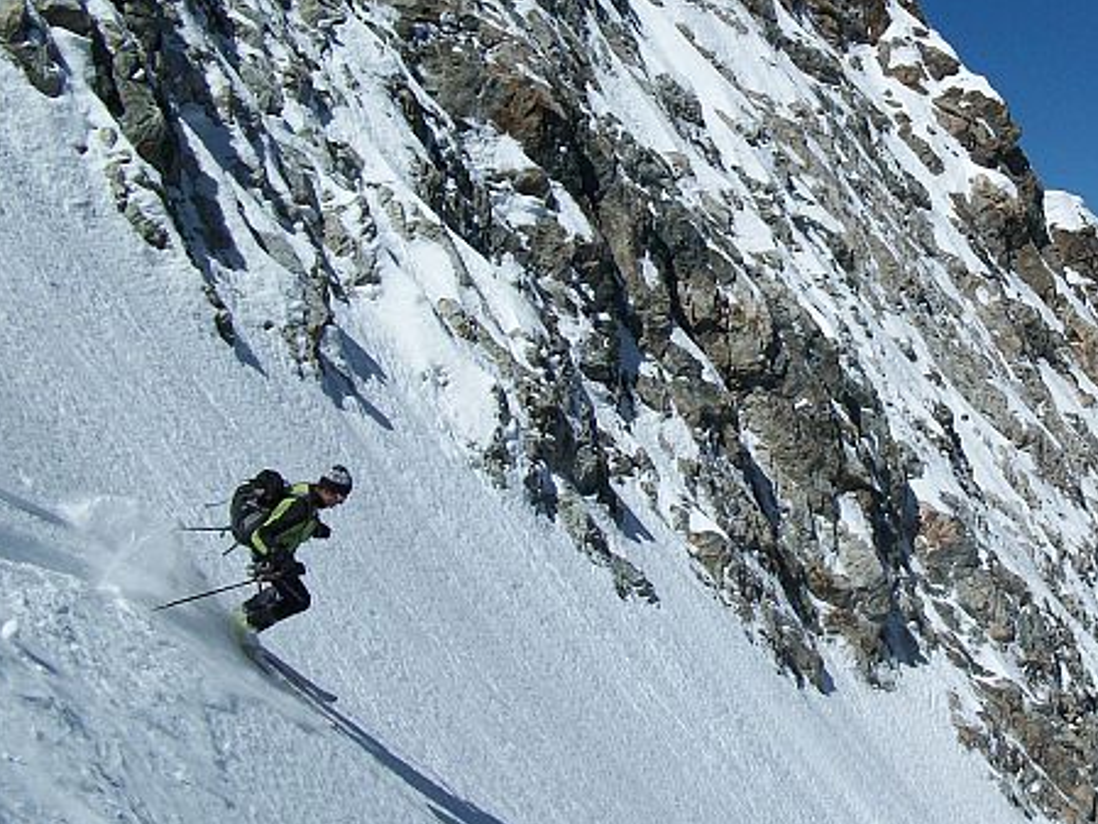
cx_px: 910
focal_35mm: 57
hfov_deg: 32.6
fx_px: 1808
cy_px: 315
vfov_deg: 25.6
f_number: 8.8
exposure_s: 1/500
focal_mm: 5.7
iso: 80
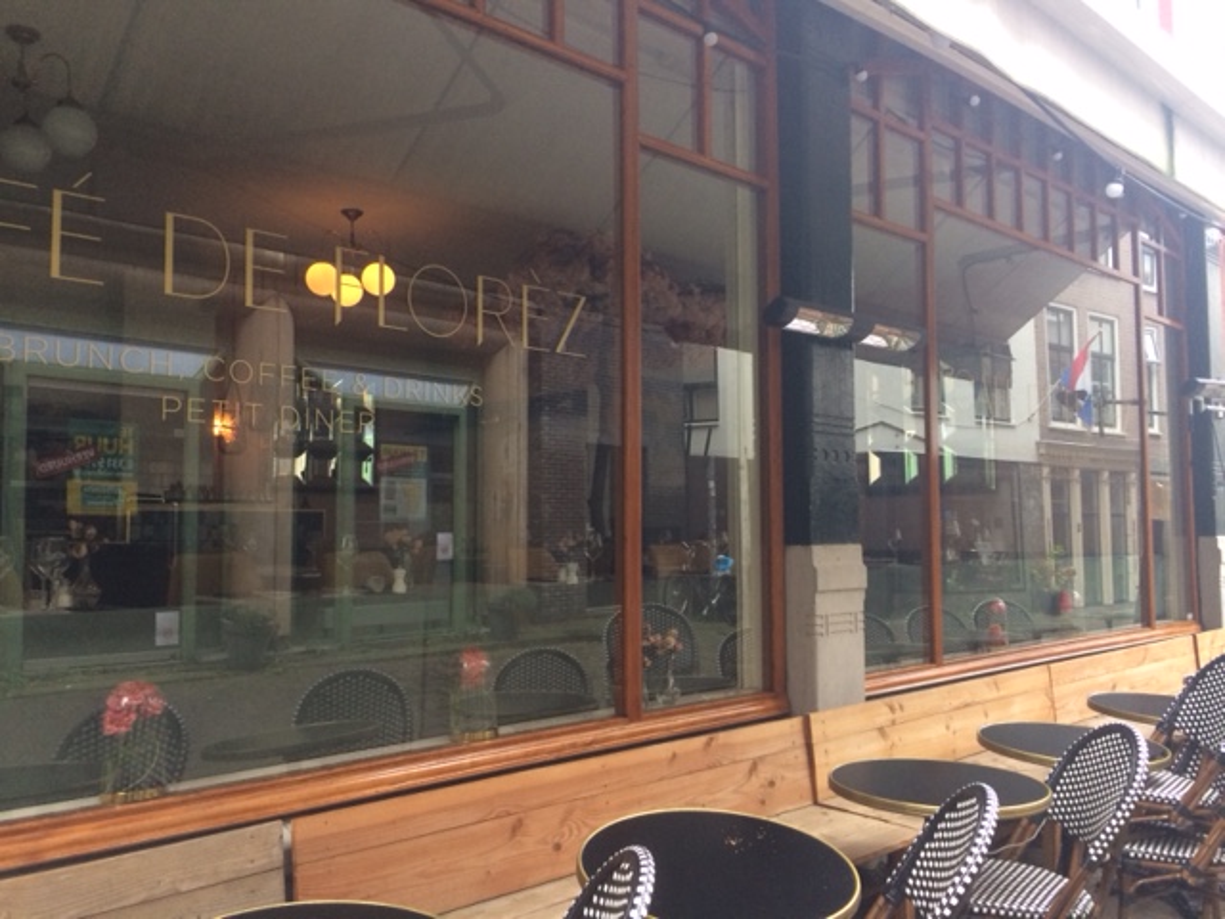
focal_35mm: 29
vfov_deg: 48.2
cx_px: 612
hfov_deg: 61.7
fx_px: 1026
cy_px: 460
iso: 80
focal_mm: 4.15
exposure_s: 1/33
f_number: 2.2
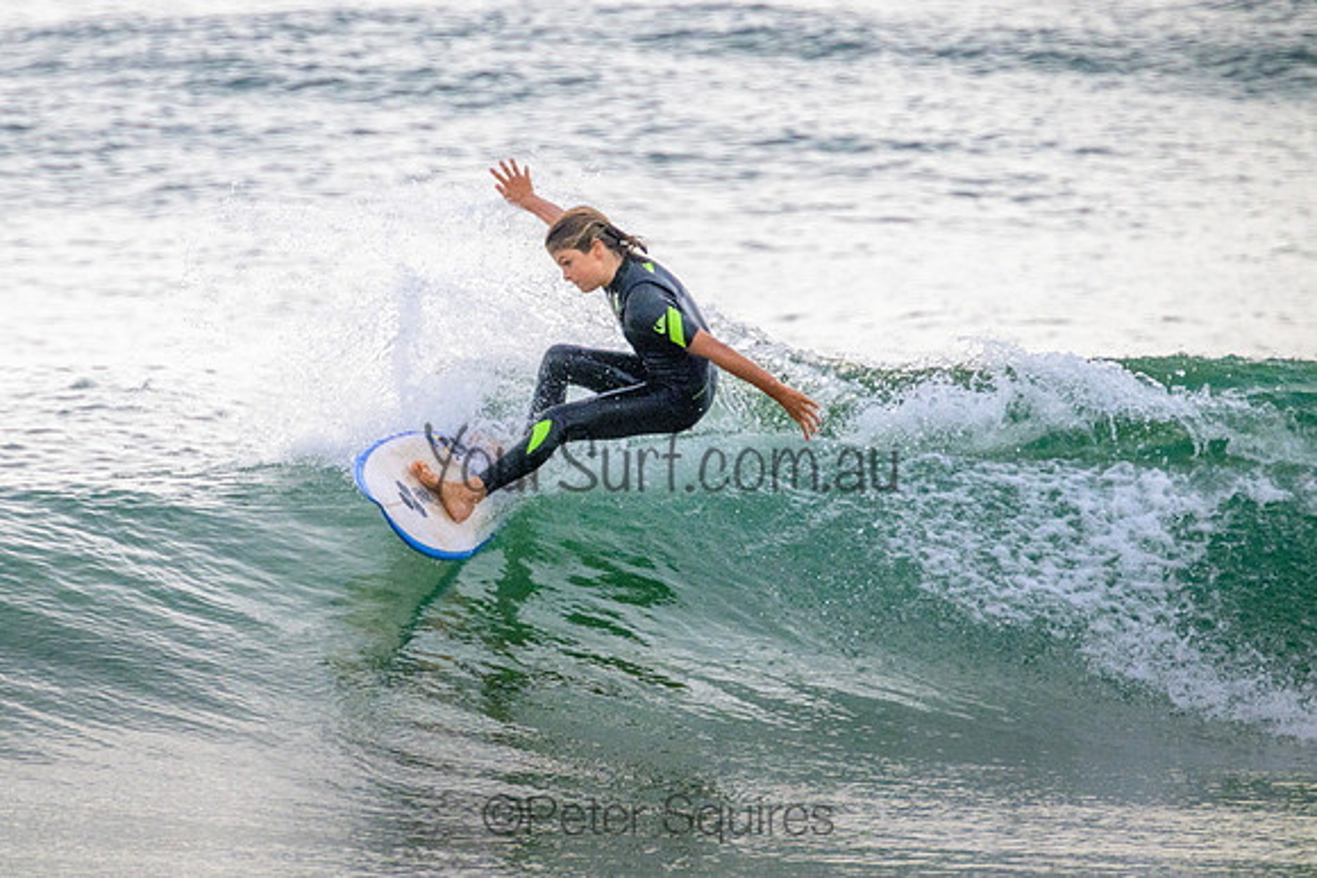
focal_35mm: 1022
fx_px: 37388
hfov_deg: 2.0
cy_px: 317
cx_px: 476
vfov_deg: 1.3
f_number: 11
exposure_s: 1/2000
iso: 2200
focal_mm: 800
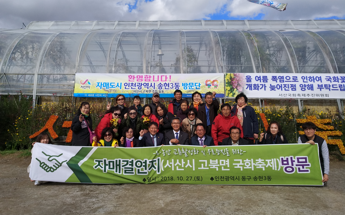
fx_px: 226
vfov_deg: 50.8
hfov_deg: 74.8
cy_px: 87
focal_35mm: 24
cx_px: 168
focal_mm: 3.81
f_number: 2.2
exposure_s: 1/1505
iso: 100
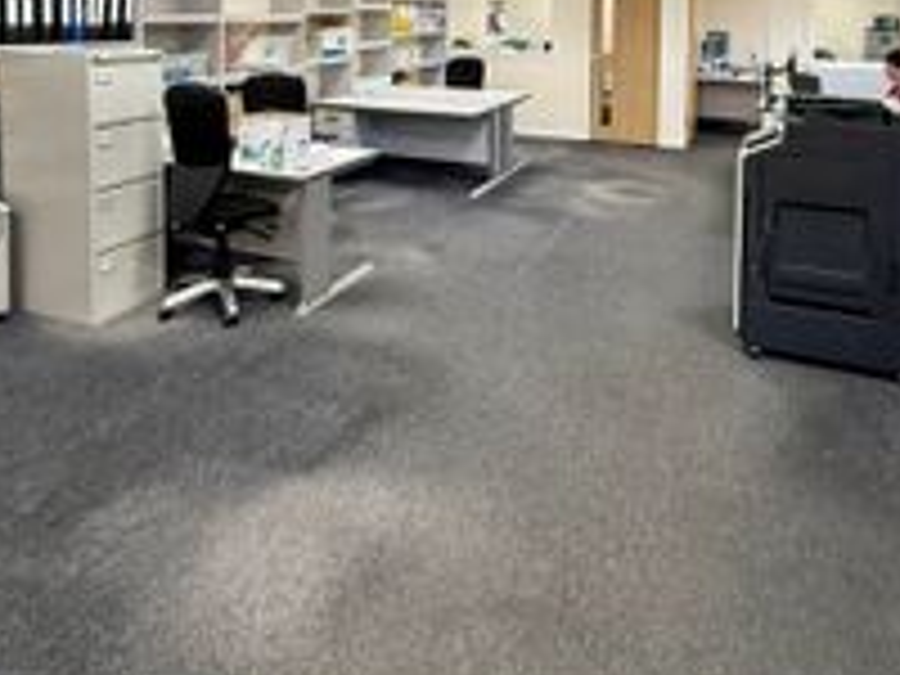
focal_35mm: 28
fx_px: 728
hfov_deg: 63.4
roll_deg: +0.8
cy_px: 45
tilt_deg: -5.2
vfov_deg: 44.4
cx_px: 446
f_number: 2.2
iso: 250
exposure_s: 1/100
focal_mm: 2.22
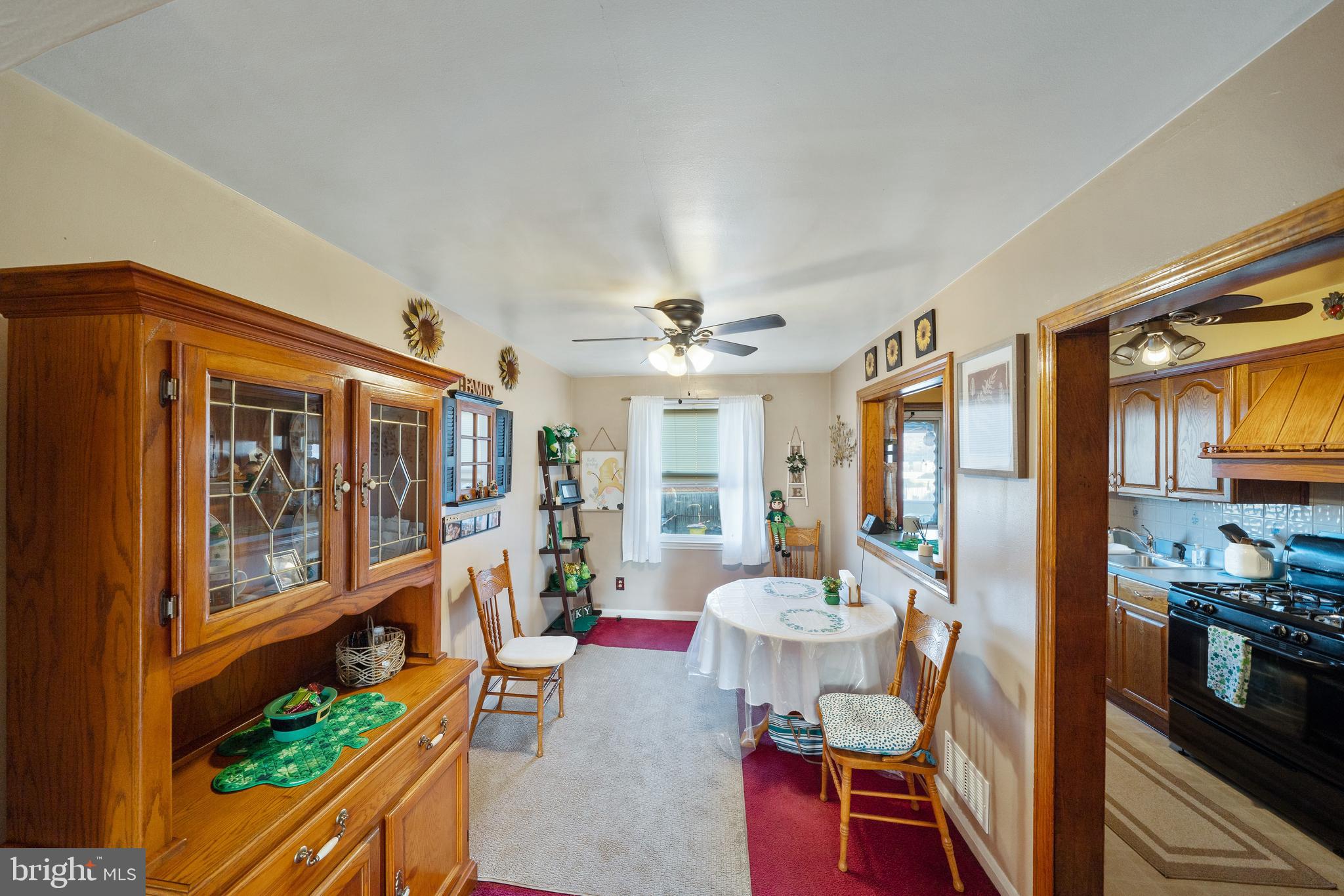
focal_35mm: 12
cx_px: 672
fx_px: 448
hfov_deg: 112.6
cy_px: 448
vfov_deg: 90.0
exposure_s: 1/10
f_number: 6.3
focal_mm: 12
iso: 400
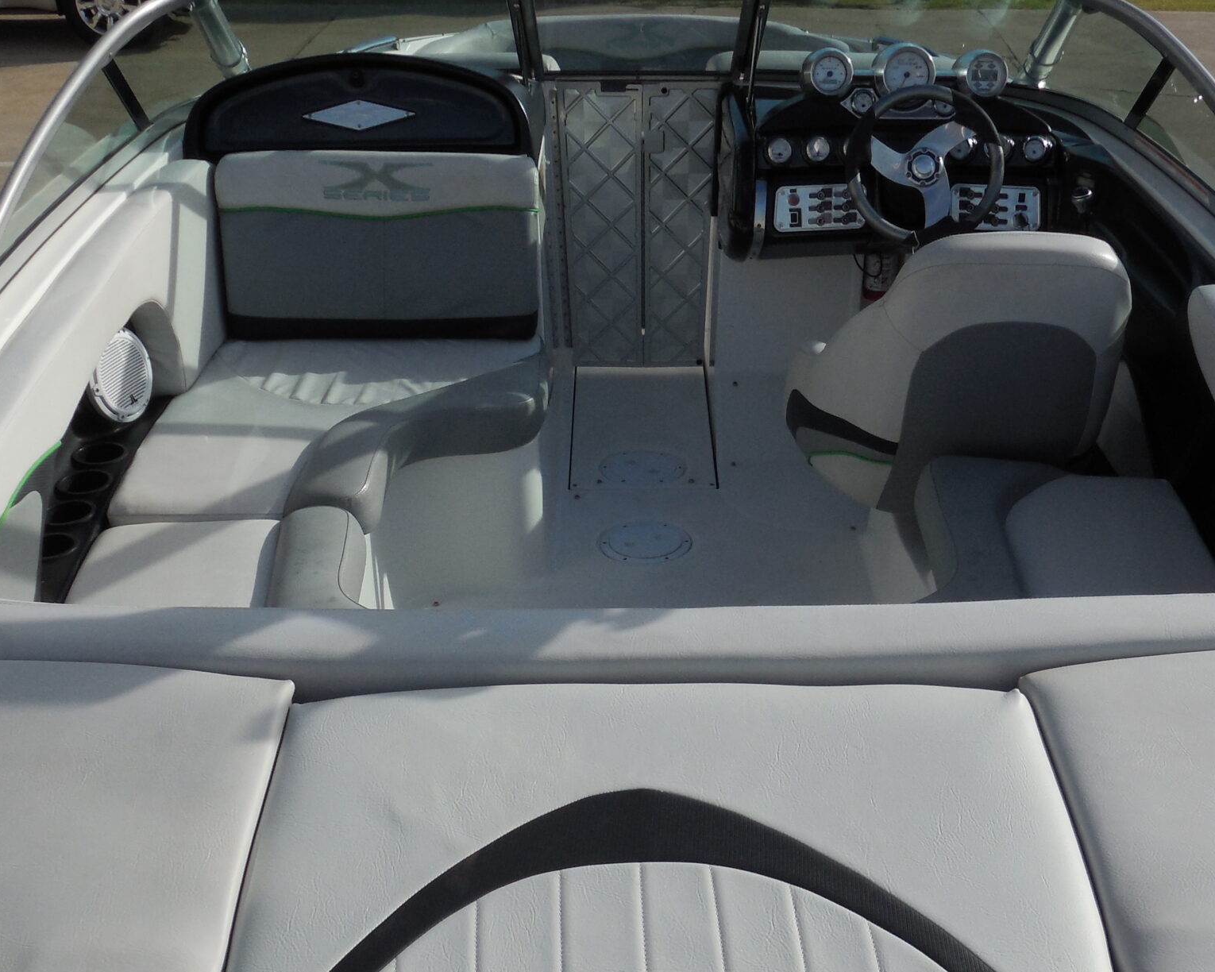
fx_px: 1762
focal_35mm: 49
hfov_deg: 38.0
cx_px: 683
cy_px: 698
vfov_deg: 30.4
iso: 125
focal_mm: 5.3
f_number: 3.8
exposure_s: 1/2000
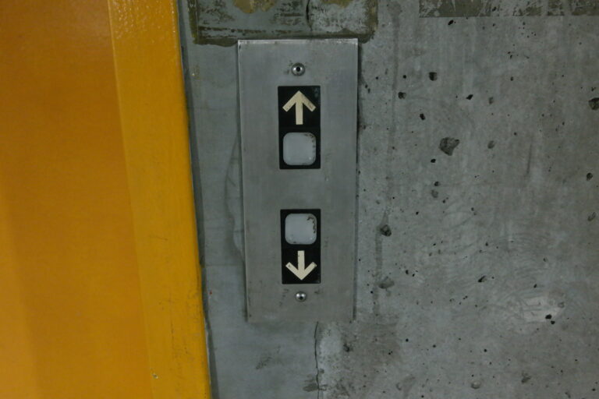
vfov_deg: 43.6
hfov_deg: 61.9
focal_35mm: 30
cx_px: 300
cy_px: 200
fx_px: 499
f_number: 3.5
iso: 3200
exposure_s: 1/40
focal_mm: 20
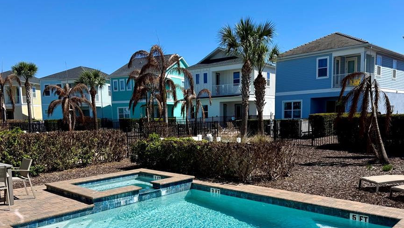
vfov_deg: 37.4
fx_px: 332
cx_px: 194
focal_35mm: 31
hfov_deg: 62.6
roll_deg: +1.1
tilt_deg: -5.8
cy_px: 153
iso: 80
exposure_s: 1/6711
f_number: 1.78
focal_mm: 6.76
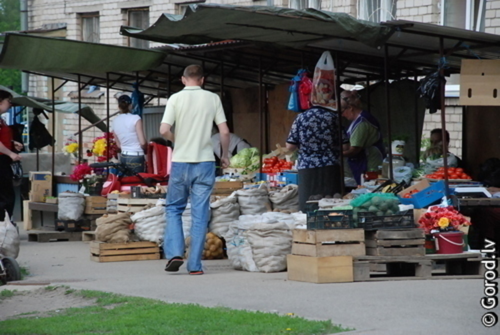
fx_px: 2337
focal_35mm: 168
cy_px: 168
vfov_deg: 8.2
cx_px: 250
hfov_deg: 12.2
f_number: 5.6
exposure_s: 1/1000
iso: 1250
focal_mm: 112
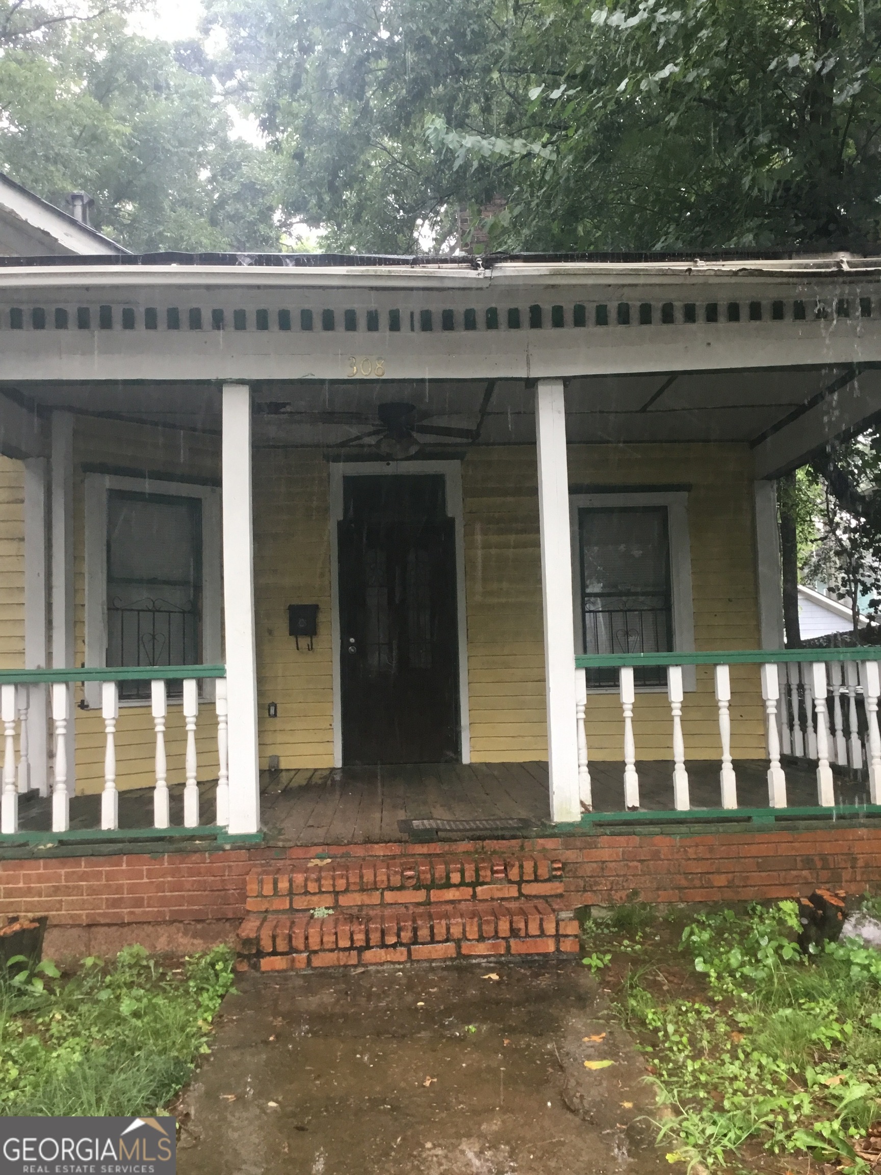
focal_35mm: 31
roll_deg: +1.1
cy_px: 588
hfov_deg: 45.4
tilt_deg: +3.3
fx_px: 1052
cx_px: 440
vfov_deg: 58.4
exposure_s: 1/30
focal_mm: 3.3
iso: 25
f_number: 2.4
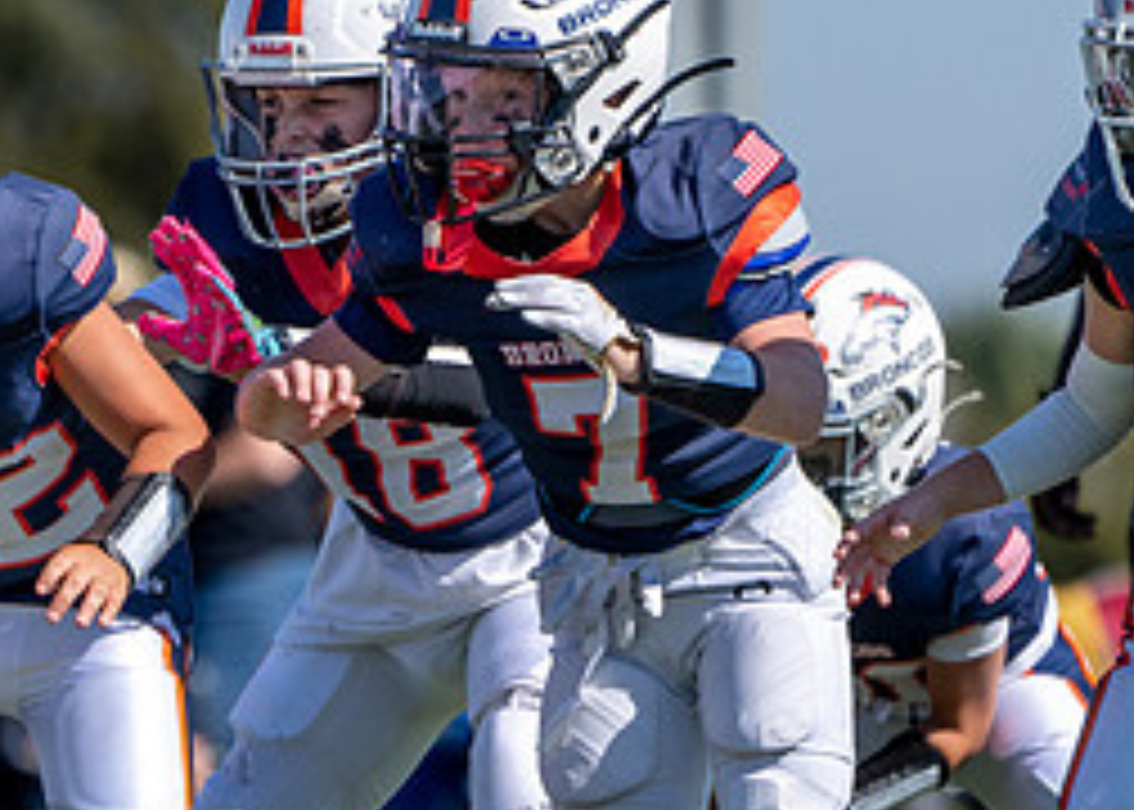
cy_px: 421
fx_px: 33141
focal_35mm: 1029
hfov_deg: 2.0
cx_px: 100
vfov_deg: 1.4
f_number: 5.6
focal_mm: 400
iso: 200
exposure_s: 1/1600
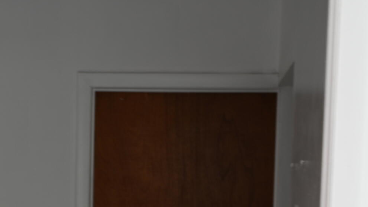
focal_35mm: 100
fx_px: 972
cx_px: 76
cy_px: 289
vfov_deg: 11.7
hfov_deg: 21.2
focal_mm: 31.5
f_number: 5
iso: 100
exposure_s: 1/5
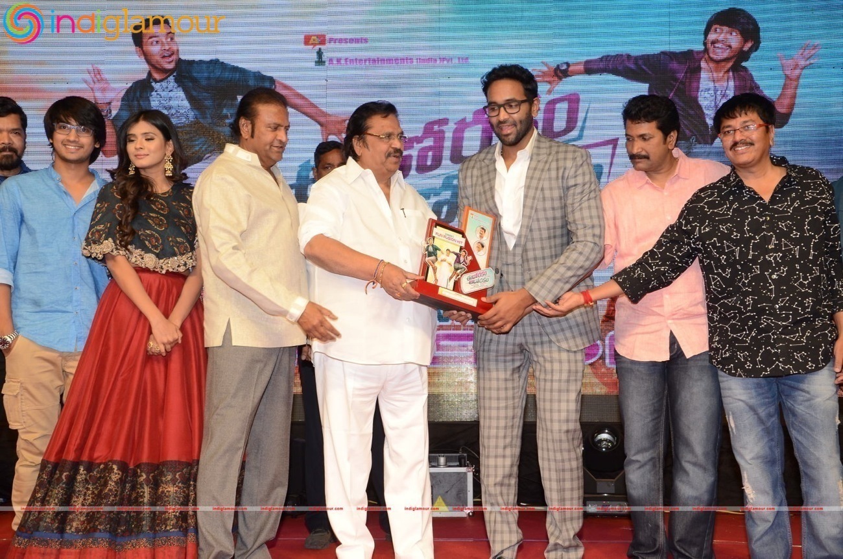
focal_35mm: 45
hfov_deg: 43.7
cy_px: 280
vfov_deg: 29.7
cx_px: 422
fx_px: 1052
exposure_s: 1/125
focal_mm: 30
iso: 500
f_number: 6.3
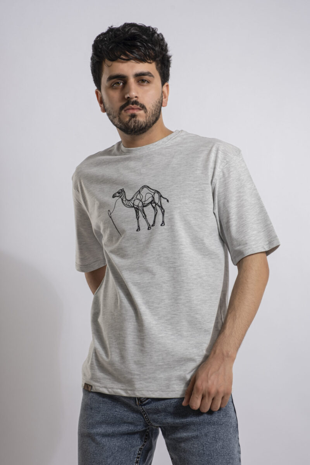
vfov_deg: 24.5
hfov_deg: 16.5
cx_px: 155
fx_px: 1072
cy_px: 232
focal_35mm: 83
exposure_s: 1/125
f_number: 14
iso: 125
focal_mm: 55
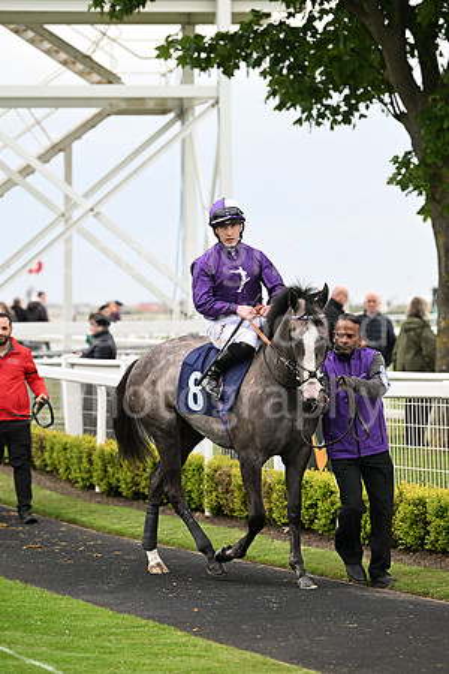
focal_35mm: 160
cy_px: 337
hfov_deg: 8.6
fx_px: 2993
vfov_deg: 12.8
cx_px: 224
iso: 800
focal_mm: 160
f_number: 4
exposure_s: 1/1250
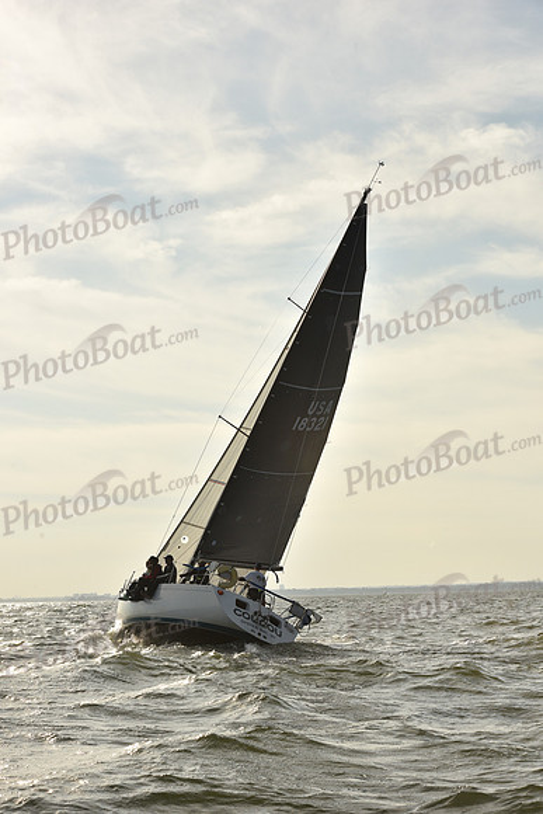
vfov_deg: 28.8
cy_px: 407
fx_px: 1583
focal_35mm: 70
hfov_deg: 19.5
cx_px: 272
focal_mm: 70
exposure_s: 1/800
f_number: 11
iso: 250
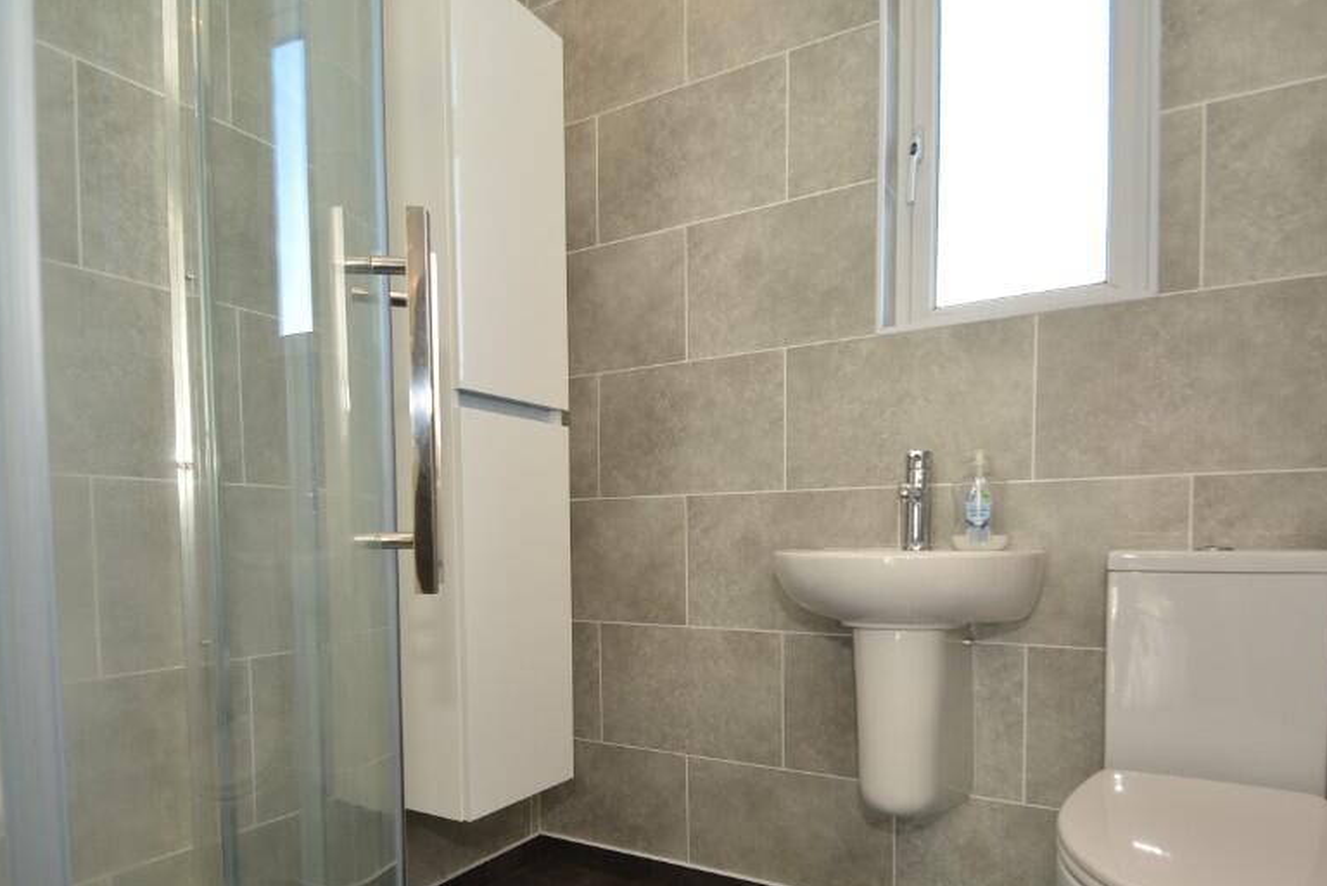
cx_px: 672
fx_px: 738
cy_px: 556
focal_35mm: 20
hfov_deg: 83.9
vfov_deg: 61.1
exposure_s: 1/15
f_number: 6.3
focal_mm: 10
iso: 100
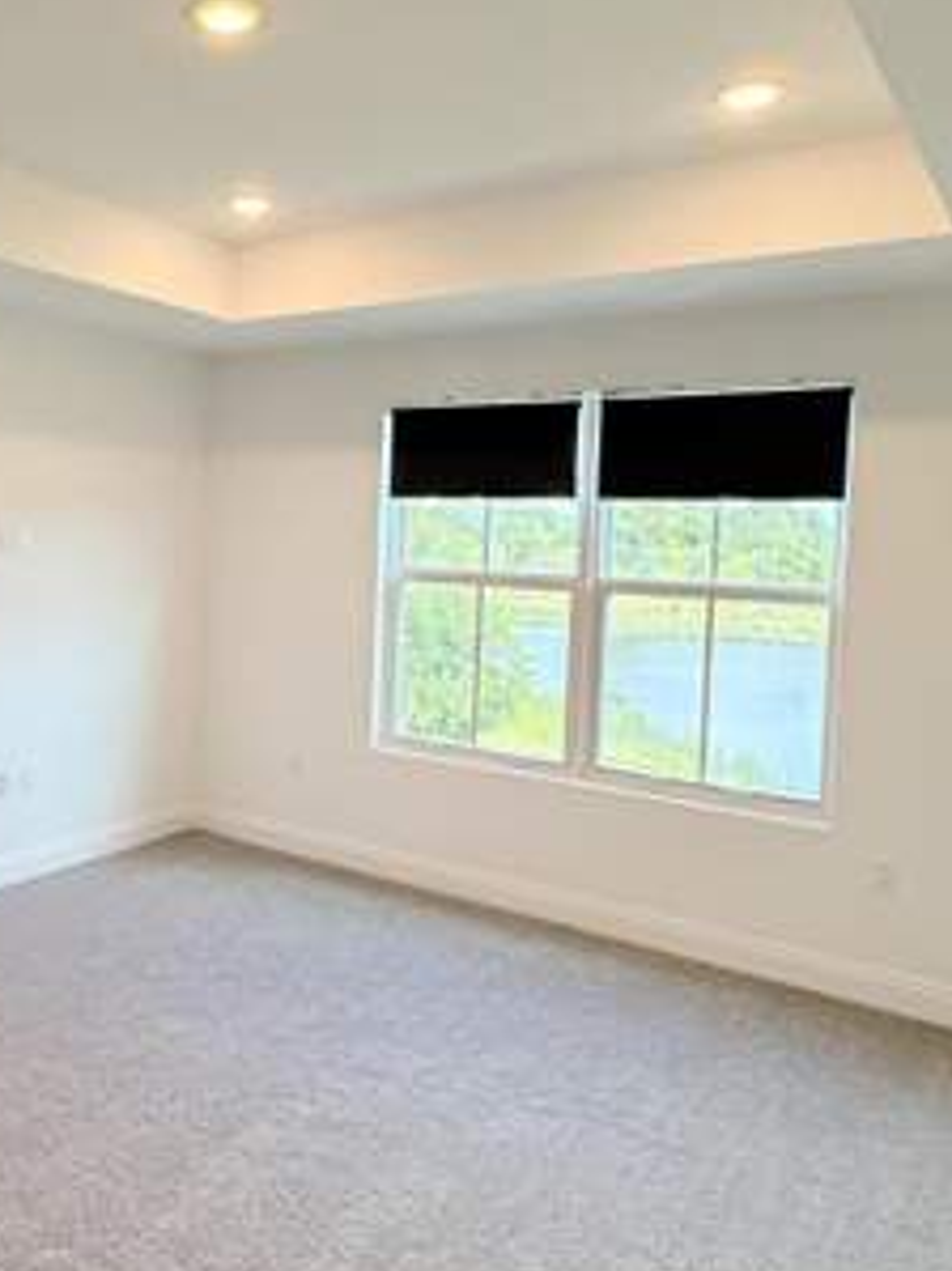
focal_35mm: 30
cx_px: 208
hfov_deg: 44.8
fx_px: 1101
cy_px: 578
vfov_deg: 59.9
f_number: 2.2
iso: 80
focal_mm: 2.22
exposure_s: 1/120
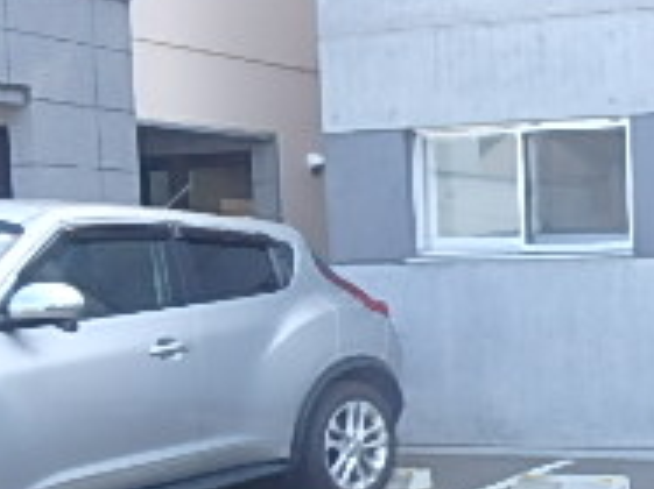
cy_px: 423
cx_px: 916
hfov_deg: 23.1
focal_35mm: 72
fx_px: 1359
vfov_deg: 20.1
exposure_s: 1/250
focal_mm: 3.7
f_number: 3.5
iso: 160
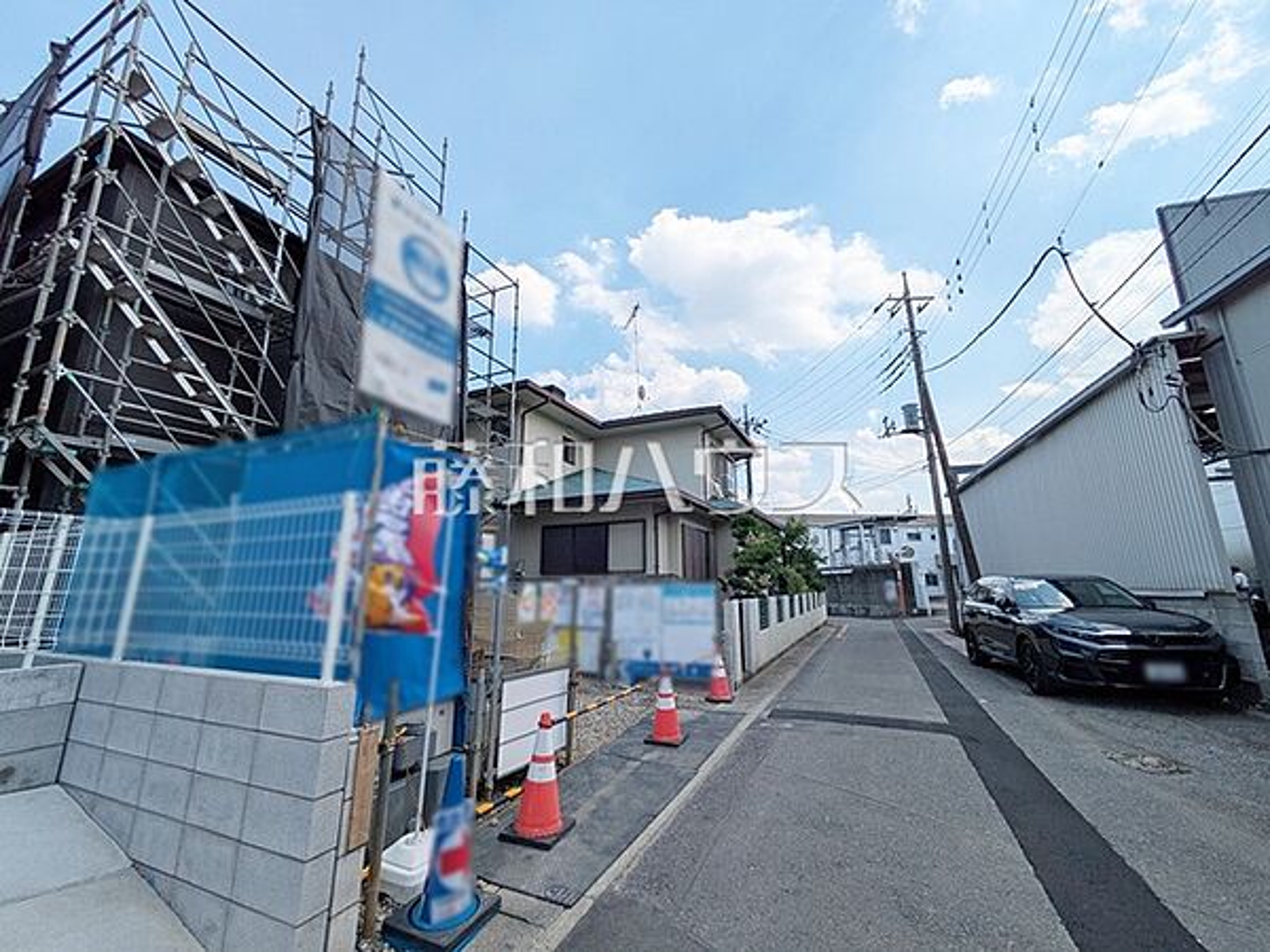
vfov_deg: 85.7
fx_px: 514
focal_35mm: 14
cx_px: 635
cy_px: 476
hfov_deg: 102.1
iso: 48
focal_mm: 1.83
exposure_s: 1/2049
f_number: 2.2
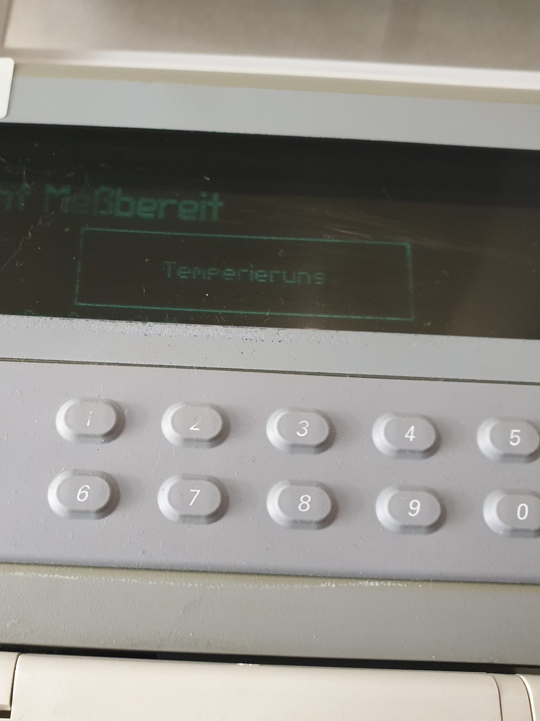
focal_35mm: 35
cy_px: 359
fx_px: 728
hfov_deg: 40.3
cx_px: 191
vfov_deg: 52.6
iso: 320
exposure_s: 1/50
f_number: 2.4
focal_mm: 4.3
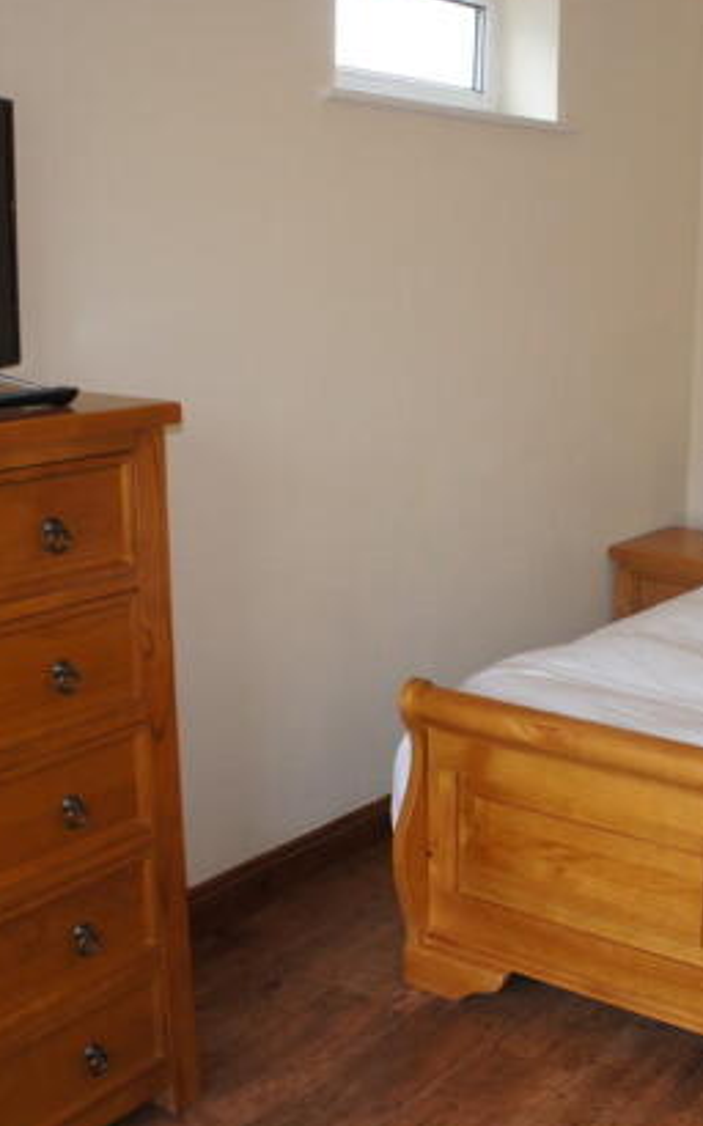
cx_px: 656
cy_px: 558
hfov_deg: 27.9
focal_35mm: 44
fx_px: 1350
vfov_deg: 45.3
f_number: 4.5
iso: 200
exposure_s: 1/100
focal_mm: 18
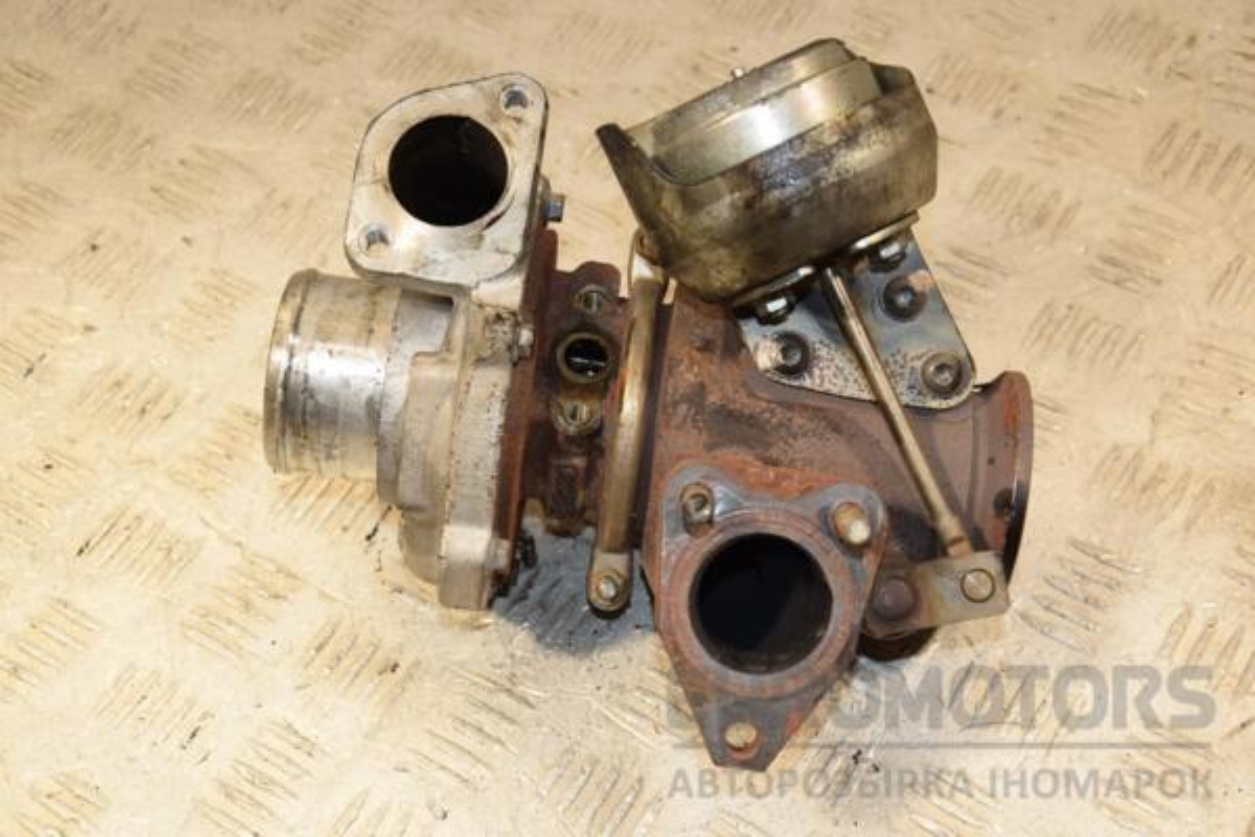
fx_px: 2196
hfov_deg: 31.9
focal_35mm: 63
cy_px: 418
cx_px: 628
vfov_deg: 21.6
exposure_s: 1/200
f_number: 7.1
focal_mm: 42
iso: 800
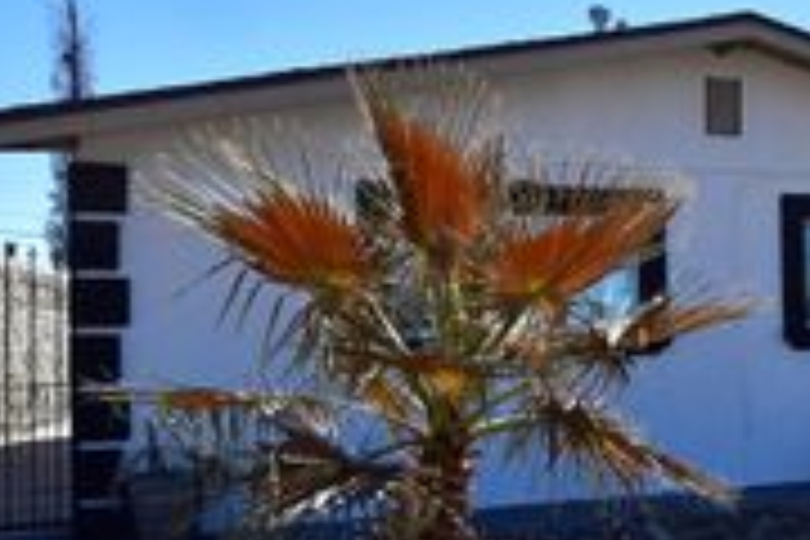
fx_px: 1125
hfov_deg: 36.1
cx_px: 792
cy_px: 326
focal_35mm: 50
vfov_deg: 26.9
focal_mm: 18
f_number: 11
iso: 800
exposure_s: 1/1000
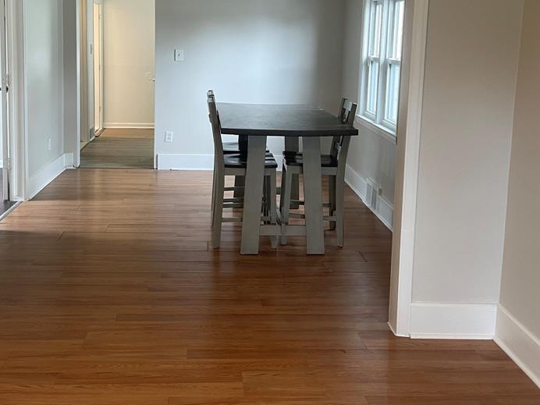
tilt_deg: -7.7
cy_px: 114
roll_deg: -1.3
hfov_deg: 50.0
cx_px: 237
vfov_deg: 37.9
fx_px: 577
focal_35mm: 37
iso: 100
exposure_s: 1/60
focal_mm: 5.1
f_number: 1.6
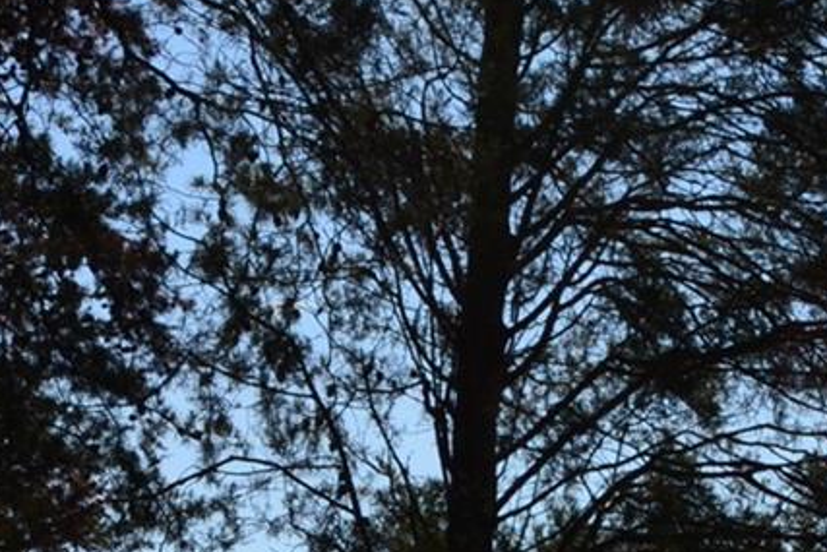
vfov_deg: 8.4
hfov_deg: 12.6
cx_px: 1040
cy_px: 916
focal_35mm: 158
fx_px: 3631
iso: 100
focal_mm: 22
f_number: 13
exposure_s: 1/320
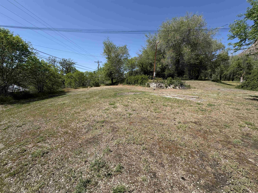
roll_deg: -0.9
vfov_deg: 85.7
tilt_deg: -7.2
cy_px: 96
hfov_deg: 102.1
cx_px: 129
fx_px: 104
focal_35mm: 14
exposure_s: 1/2415
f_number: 2.2
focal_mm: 2.22
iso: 50
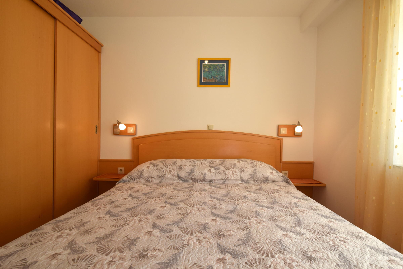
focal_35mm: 15
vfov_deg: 77.3
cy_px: 134
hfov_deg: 100.4
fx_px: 168
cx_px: 202
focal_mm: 10
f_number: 6.3
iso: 400
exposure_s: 1/160
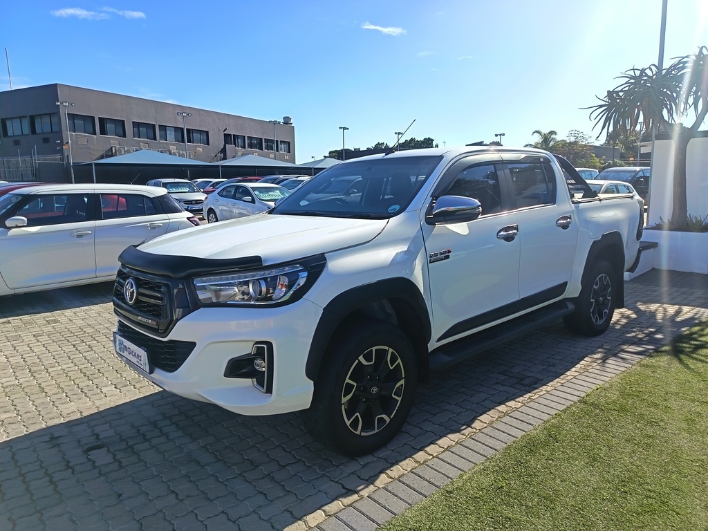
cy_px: 266
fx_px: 491
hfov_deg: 71.6
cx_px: 354
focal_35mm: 24
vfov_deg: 56.8
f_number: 1.75
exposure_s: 1/814
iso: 100
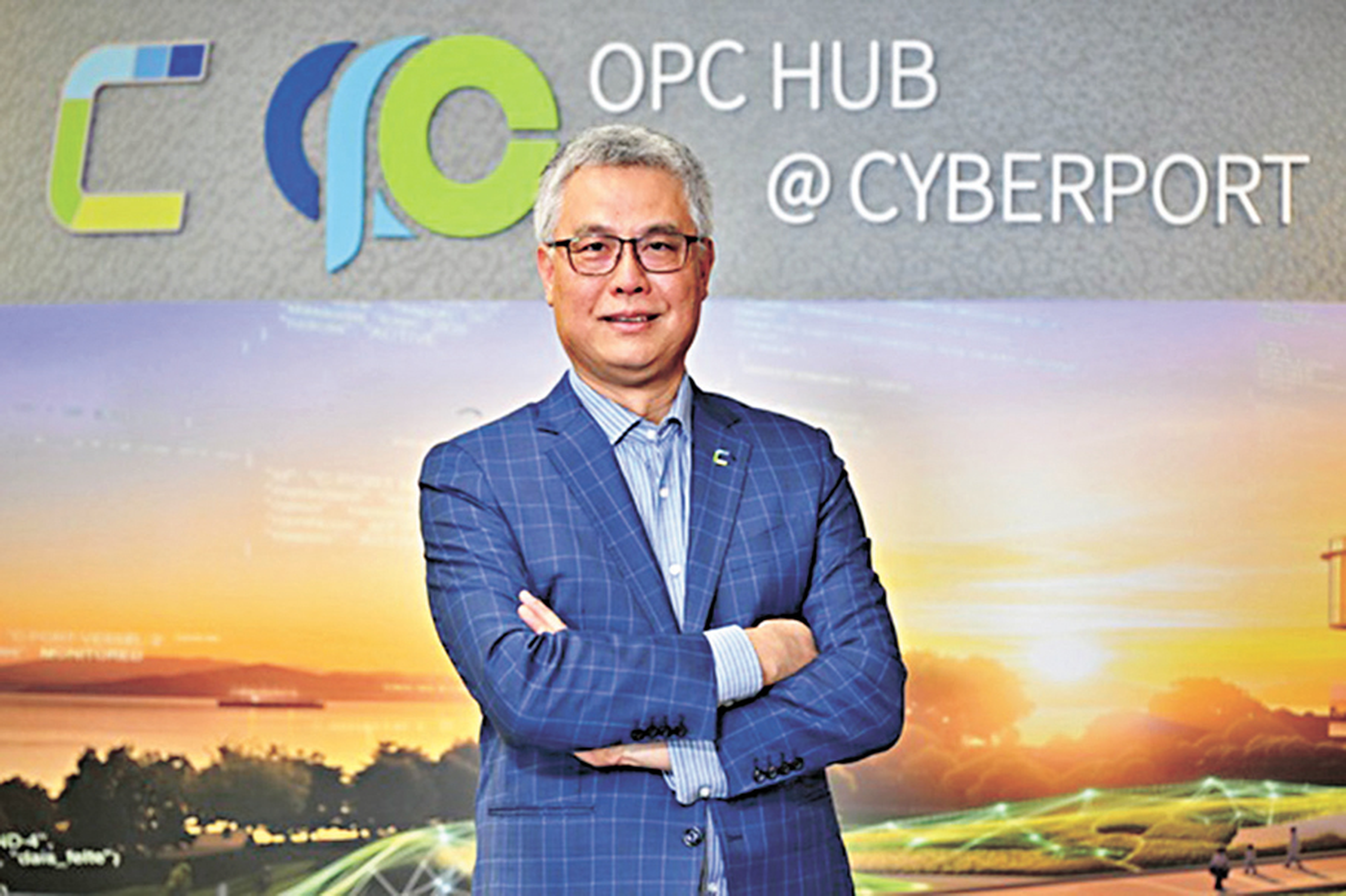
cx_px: 673
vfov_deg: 11.4
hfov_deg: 17.1
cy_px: 448
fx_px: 4485
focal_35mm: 120
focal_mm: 120
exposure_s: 1/125
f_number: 4
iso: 800
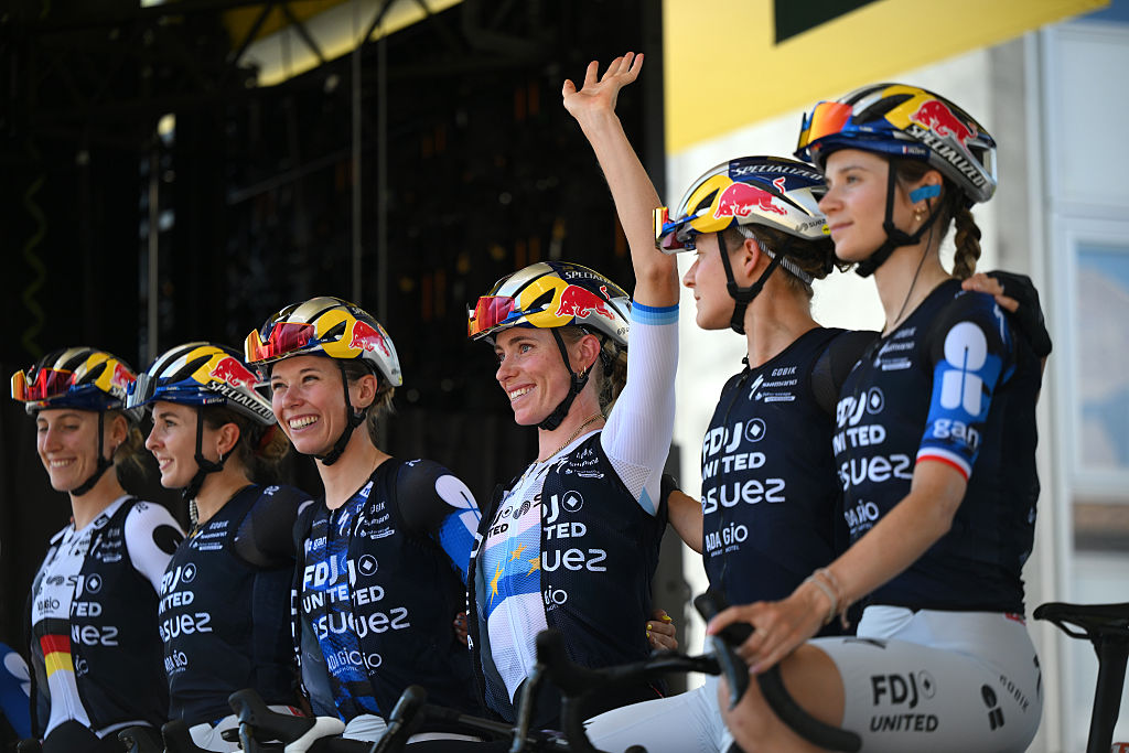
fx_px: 3920
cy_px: 376
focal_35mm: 125
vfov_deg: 11.0
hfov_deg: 16.4
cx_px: 564
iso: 400
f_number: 2.8
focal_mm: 125
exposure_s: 1/2000
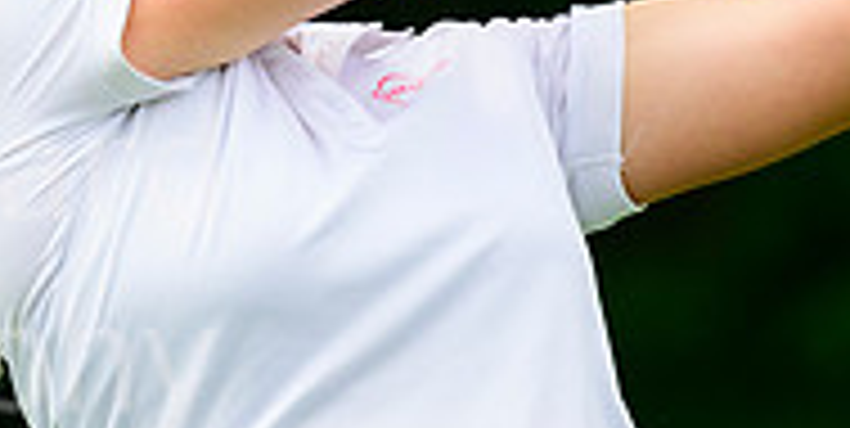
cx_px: -218
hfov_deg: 2.0
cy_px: -15
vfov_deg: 1.0
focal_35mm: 1123
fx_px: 24690
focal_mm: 340
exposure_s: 1/2000
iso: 1250
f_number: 5.3
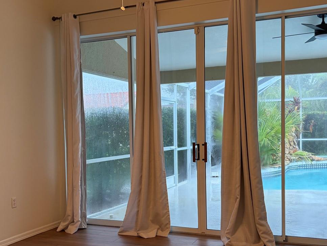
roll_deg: +1.7
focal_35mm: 43
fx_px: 406
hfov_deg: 43.8
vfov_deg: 33.5
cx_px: 157
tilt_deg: -2.6
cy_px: 149
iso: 100
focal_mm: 5.96
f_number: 1.6
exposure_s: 1/120
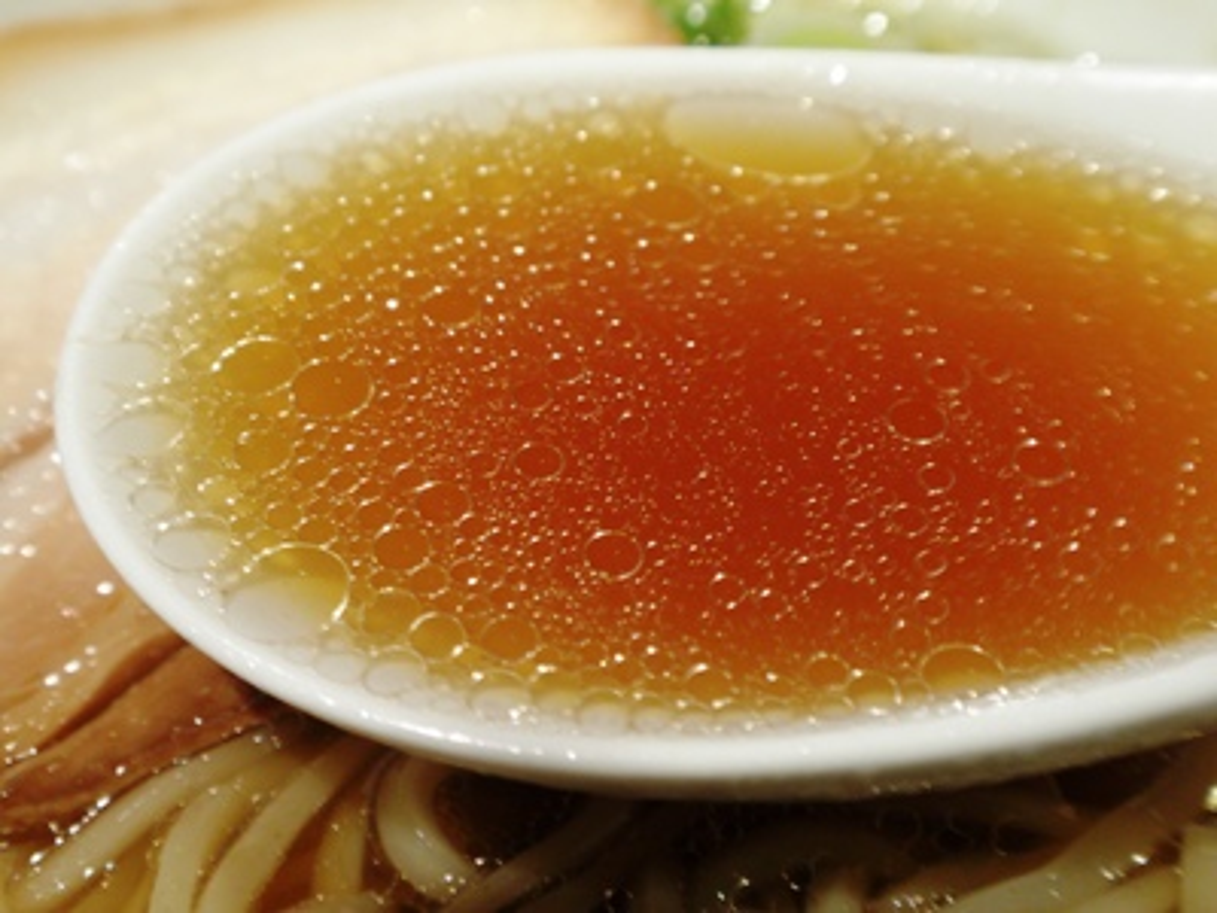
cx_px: 608
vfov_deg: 28.0
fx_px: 1828
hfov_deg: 36.8
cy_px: 456
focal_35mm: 52
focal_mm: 9.1
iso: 100
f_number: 4.3
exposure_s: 1/13
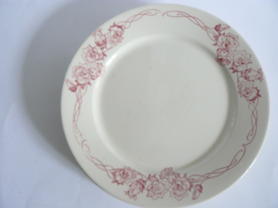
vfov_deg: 39.7
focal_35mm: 36
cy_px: 104
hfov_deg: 51.4
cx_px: 139
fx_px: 289
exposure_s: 1/15
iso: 200
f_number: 2.8
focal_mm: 6
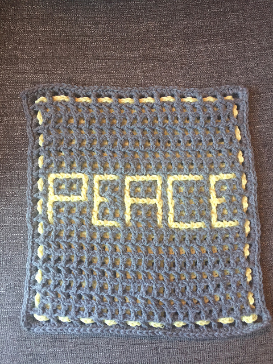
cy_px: 182
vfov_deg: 61.7
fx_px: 305
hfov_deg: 48.2
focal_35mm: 29
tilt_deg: -88.6
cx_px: 136
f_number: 2.2
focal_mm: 4.15
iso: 100
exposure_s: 1/30
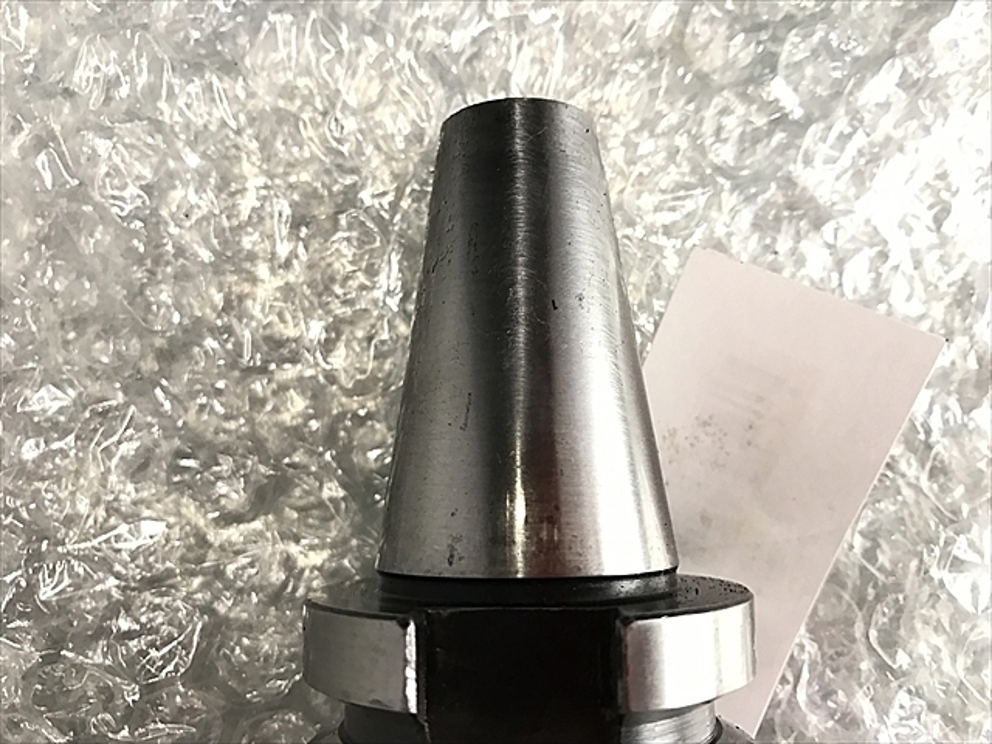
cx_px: 496
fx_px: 802
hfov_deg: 63.4
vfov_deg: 49.7
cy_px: 372
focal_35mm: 28
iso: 40
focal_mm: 3.99
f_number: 1.8
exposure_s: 1/17
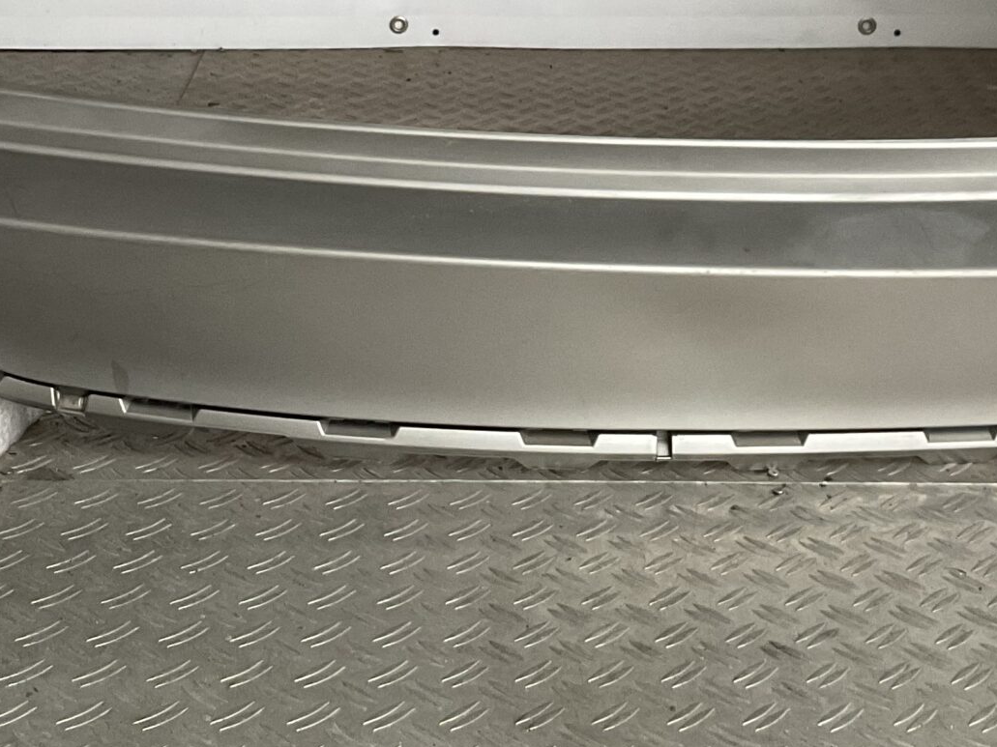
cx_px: 553
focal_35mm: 72
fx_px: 2073
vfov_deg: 19.6
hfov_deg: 27.0
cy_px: -62
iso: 100
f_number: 1.8
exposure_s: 1/60
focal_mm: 3
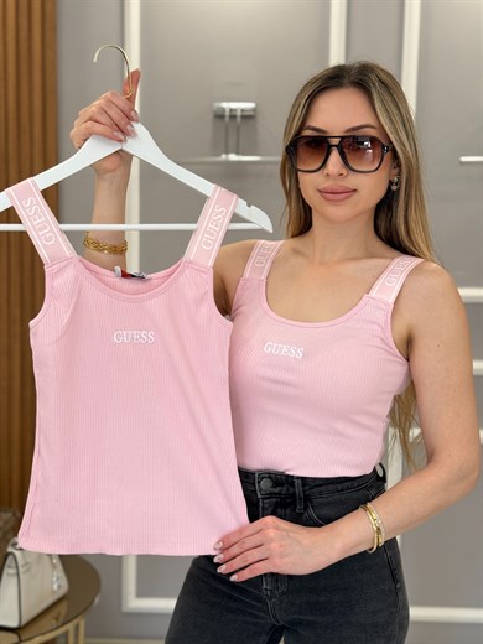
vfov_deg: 39.7
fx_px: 893
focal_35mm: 48
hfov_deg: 30.3
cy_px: 322
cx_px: 242
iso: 64
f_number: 1.78
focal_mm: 6.76
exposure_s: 1/121
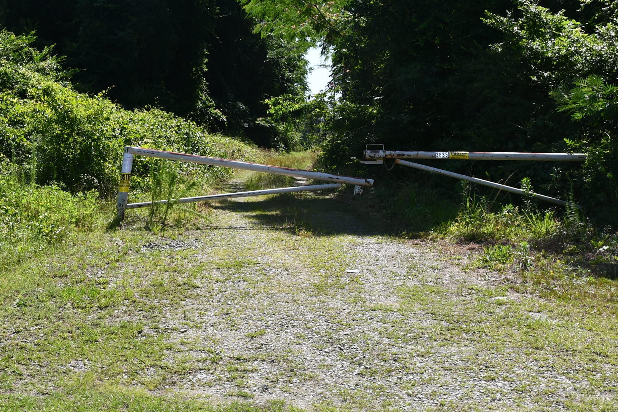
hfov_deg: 31.9
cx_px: 281
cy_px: 170
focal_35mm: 63
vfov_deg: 21.5
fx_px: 1081
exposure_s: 1/250
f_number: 8
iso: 100
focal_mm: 24
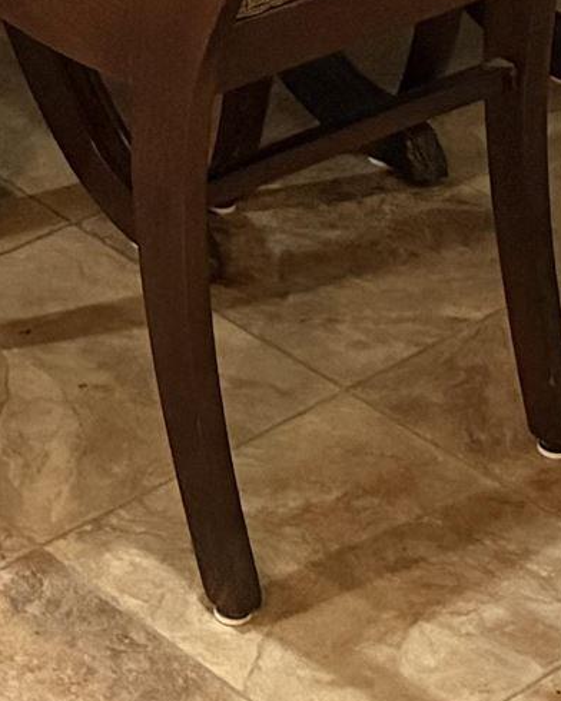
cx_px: -72
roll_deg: -0.3
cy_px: -788
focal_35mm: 147
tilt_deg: -11.0
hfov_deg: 10.4
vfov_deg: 11.5
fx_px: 3051
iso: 1000
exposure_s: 1/40
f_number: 1.78
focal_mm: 6.76
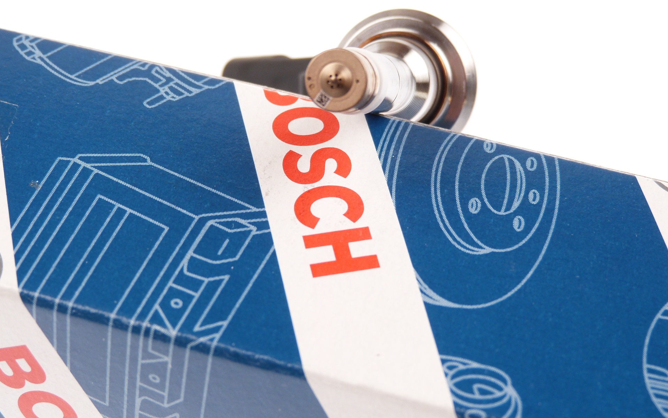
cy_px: 206
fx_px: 1912
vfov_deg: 12.5
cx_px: 326
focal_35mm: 105
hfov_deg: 19.8
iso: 125
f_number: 3.4
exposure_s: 1/60
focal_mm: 17.2
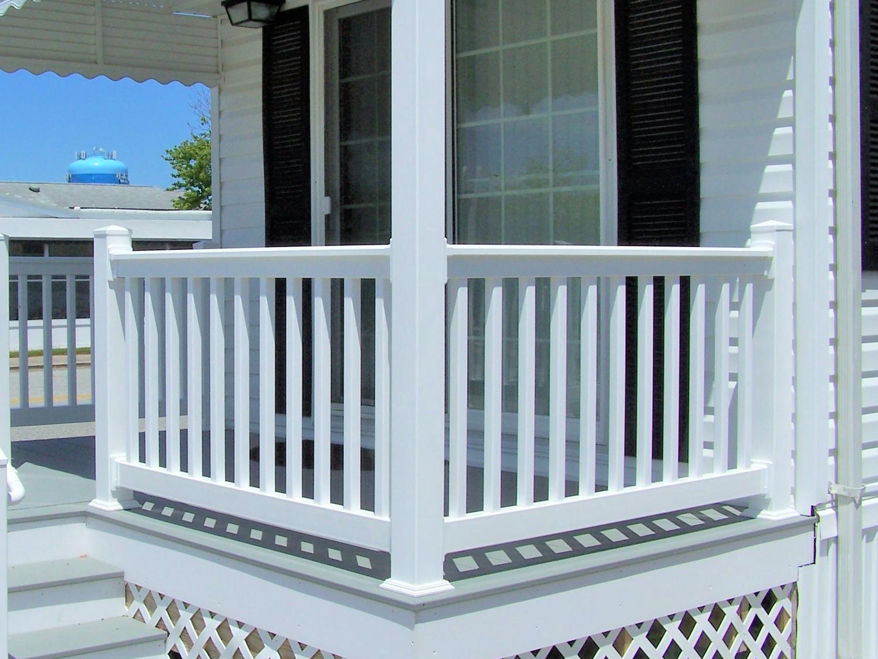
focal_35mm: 52
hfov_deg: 36.5
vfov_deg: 28.0
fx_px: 1319
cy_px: 311
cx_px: 304
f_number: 5.6
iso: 80
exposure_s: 1/1000
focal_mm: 6.3
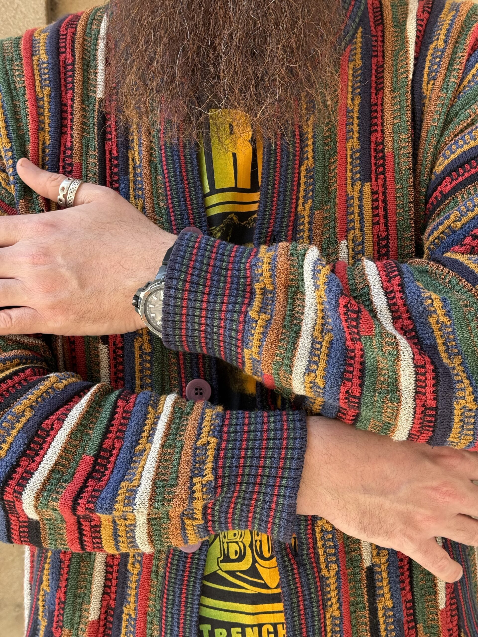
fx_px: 884
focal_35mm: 48
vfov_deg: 39.7
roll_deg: +0.3
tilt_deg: -6.4
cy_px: 318
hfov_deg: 30.3
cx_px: 239
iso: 125
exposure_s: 1/242
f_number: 1.78
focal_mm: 6.76
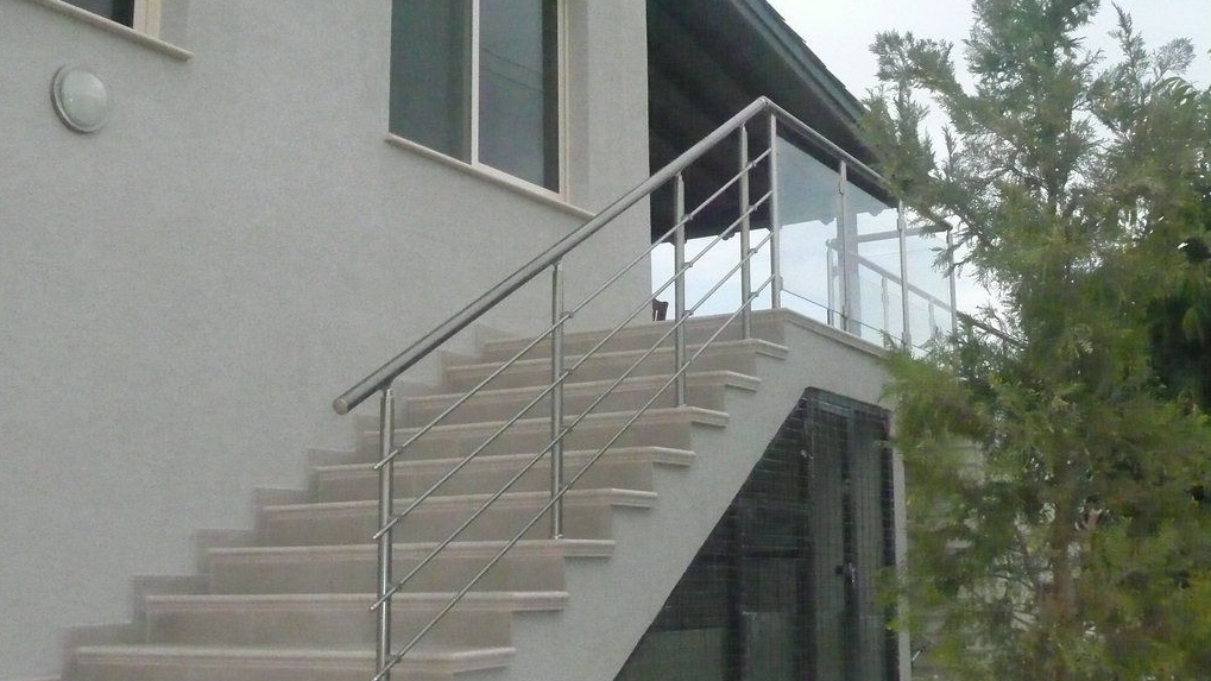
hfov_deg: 44.6
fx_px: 1477
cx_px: 604
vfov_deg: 26.0
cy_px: 319
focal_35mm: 46
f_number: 10
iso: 1250
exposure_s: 1/1300
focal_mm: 6.9
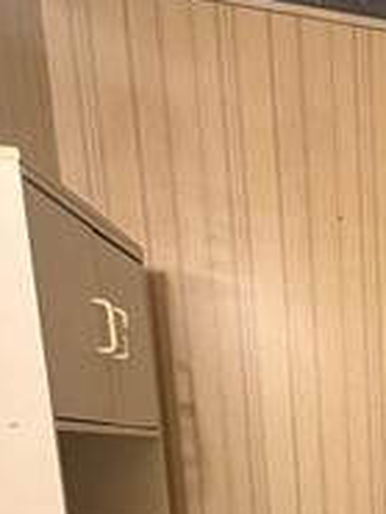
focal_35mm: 58
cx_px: 636
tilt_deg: -15.6
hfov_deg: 20.3
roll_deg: -2.6
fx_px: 861
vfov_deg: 26.8
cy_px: 706
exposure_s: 1/60
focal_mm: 2.22
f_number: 2.2
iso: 400
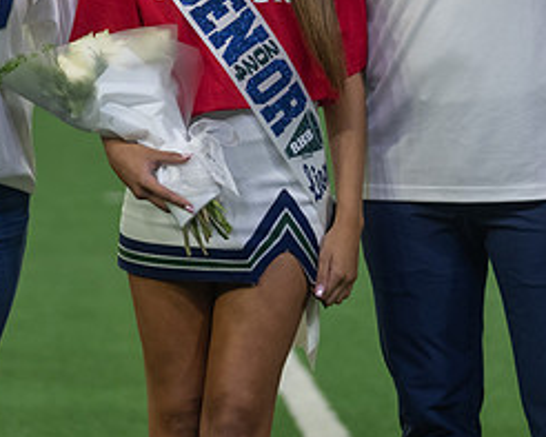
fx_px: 4429
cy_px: -13
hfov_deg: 7.0
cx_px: 144
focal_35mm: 274
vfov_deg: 5.6
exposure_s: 1/320
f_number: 2.8
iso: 1000
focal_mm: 100
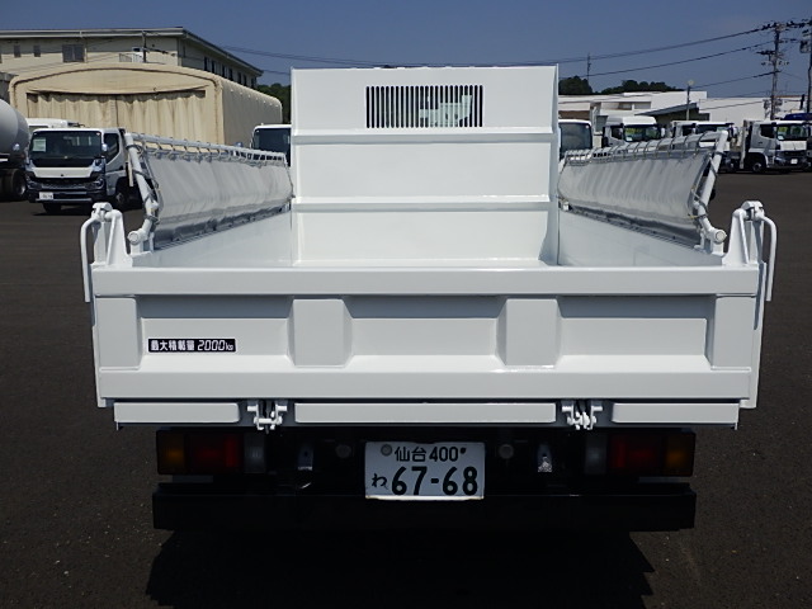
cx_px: 406
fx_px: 798
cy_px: 304
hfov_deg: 54.0
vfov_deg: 41.8
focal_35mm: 34
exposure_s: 1/2500
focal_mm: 6.1
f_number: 4.6
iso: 125
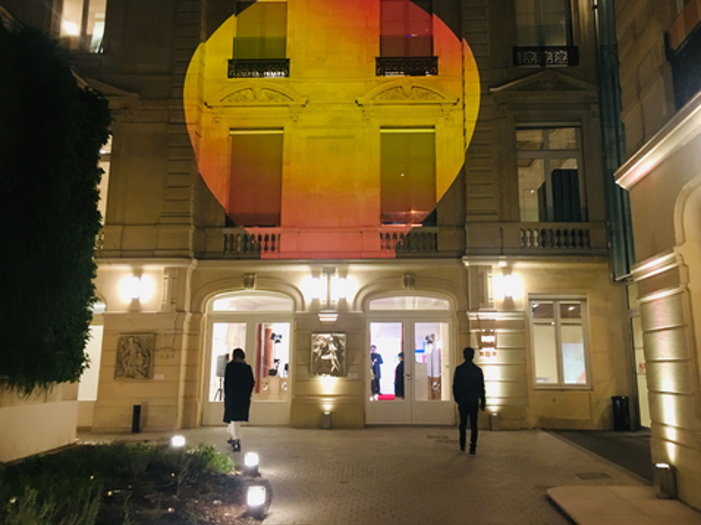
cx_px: 394
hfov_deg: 53.8
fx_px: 688
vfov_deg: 41.6
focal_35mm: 34
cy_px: 219
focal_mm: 4.15
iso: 100
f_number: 2.2
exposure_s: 1/17
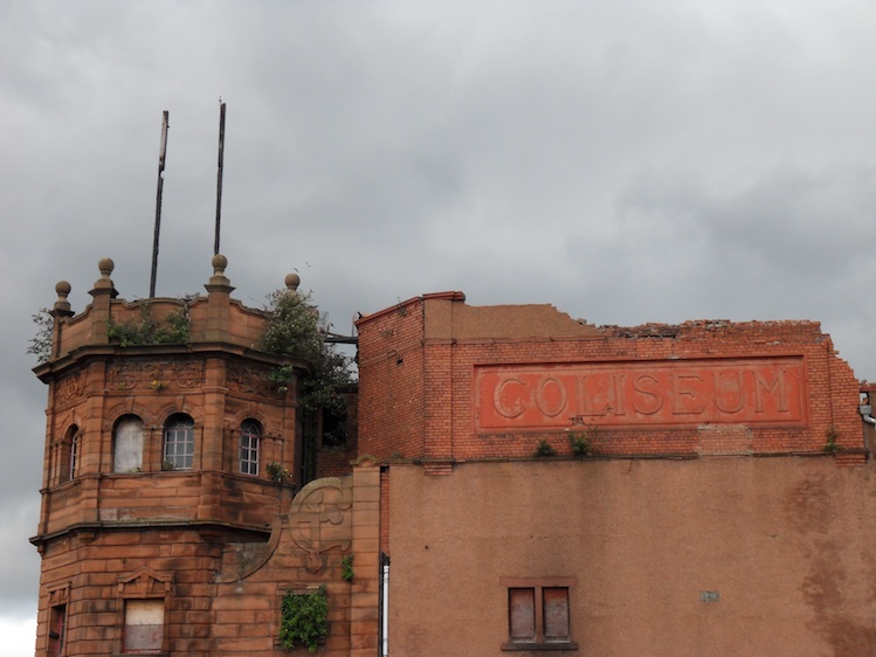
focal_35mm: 68
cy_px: 328
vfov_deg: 21.6
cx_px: 438
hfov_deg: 28.6
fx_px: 1721
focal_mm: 12.2
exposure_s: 1/180
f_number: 5.1
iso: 80
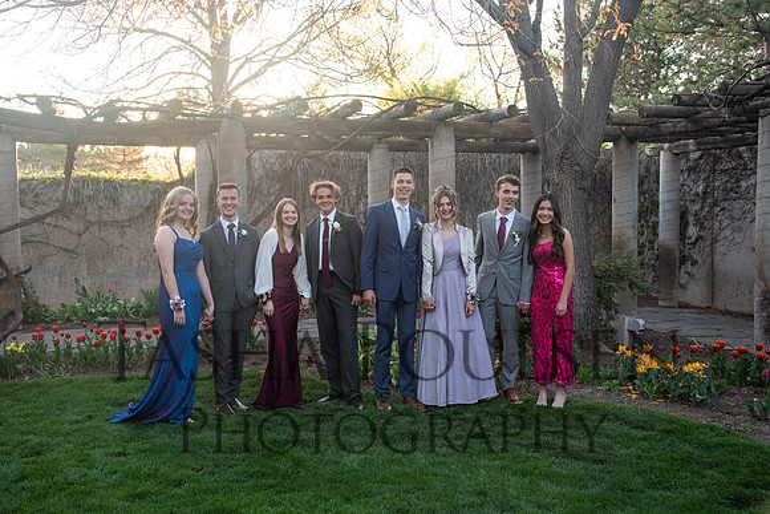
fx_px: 856
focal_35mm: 40
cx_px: 385
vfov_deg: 33.4
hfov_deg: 48.4
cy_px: 257
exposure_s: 1/125
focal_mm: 40
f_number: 5.6
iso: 640
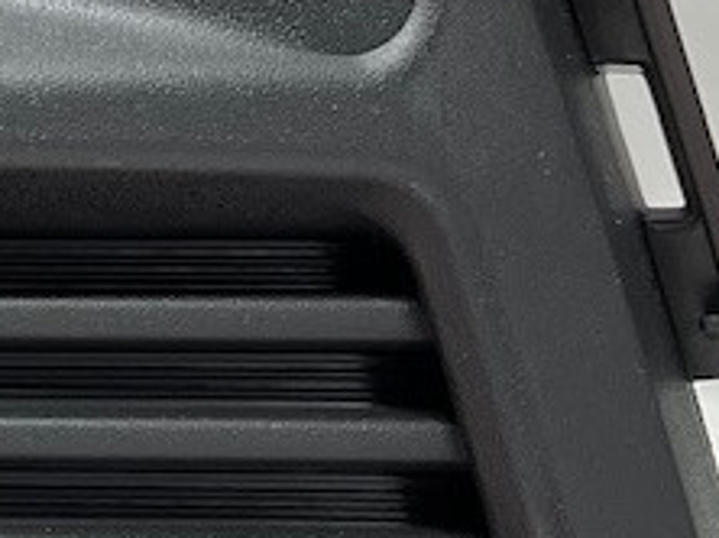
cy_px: -23
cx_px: -1104
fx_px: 3112
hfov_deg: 10.8
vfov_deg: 9.8
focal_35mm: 150
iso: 125
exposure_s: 1/100
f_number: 1.6
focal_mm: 5.1
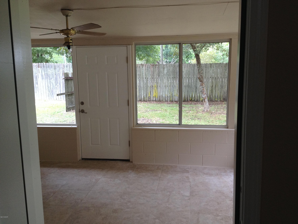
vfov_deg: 40.7
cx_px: 149
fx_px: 301
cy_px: 112
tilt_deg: -8.5
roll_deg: +1.0
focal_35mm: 35
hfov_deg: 52.6
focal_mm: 4.28
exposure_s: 1/120
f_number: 2.4
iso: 80
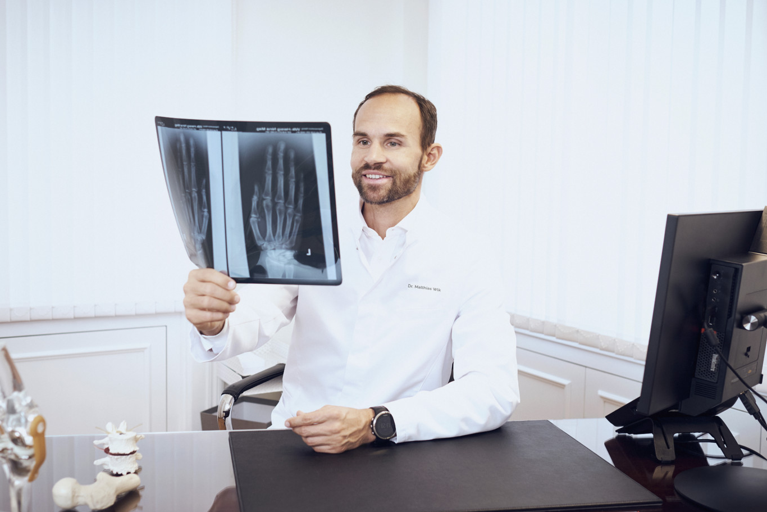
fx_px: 874
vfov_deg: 32.6
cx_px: 337
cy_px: 231
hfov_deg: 47.3
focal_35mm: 41
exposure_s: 1/160
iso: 400
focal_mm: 23
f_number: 2.5
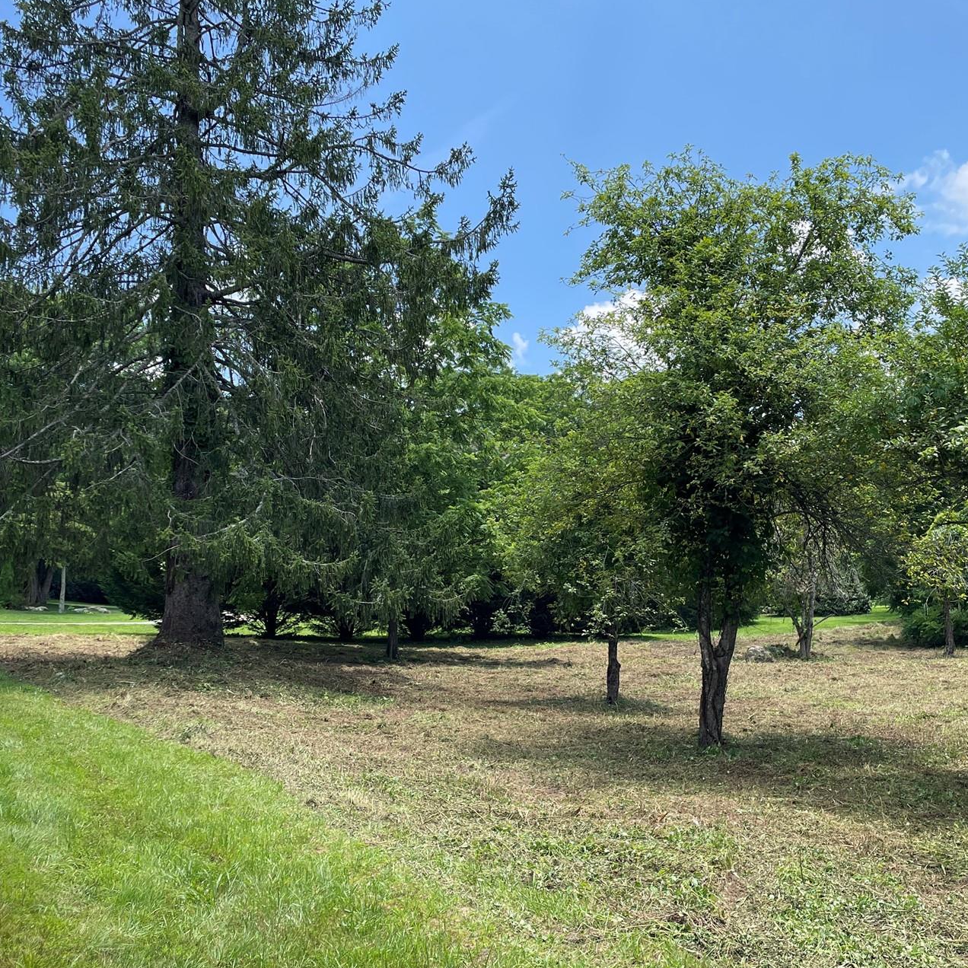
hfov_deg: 44.7
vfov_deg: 44.8
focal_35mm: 37
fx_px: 1171
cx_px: 572
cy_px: 545
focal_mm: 4.2
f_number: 1.6
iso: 32
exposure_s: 1/1531
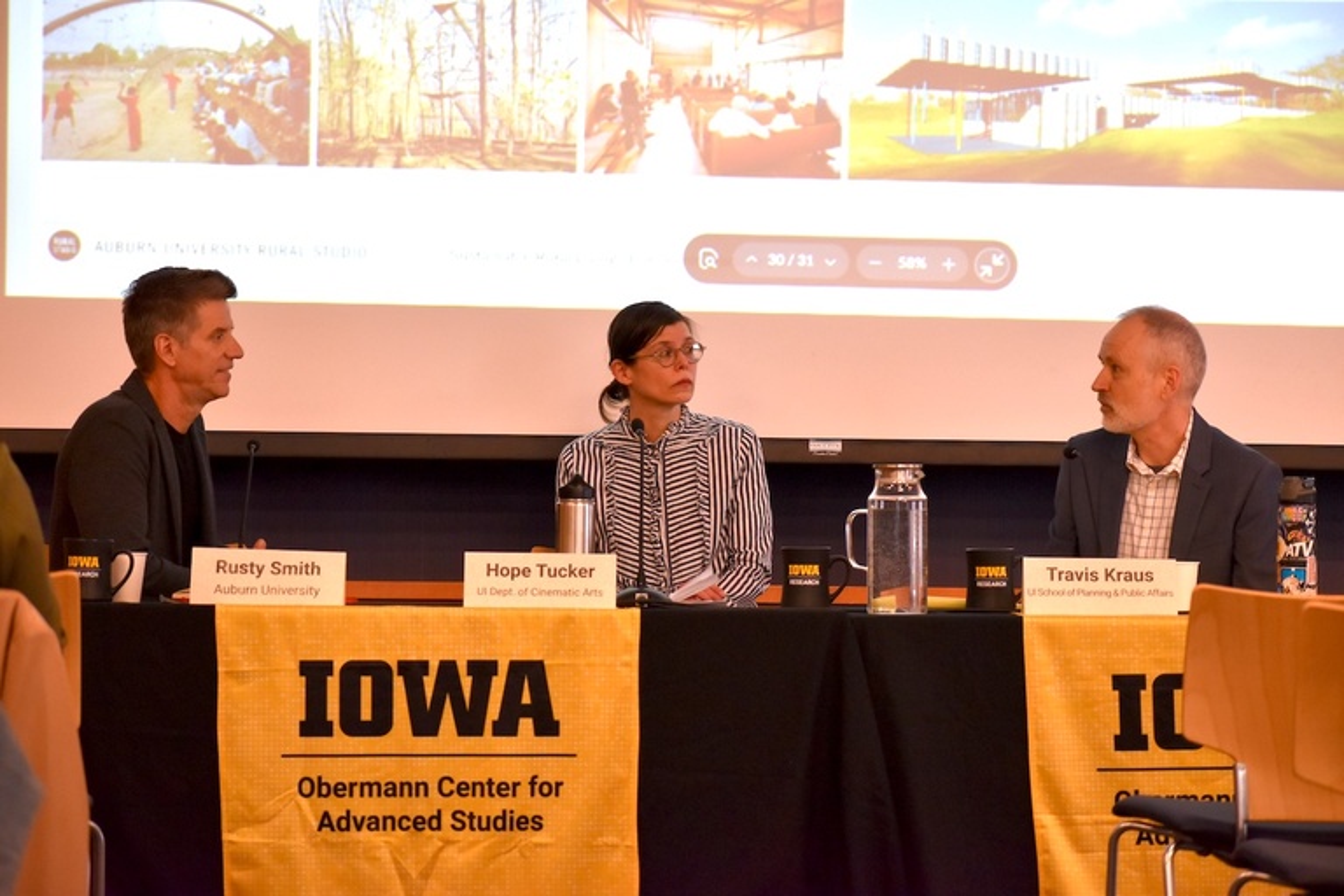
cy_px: 448
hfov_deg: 12.2
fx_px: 6272
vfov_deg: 8.2
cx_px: 672
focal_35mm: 168
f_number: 4.8
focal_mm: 112
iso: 1100
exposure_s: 1/125
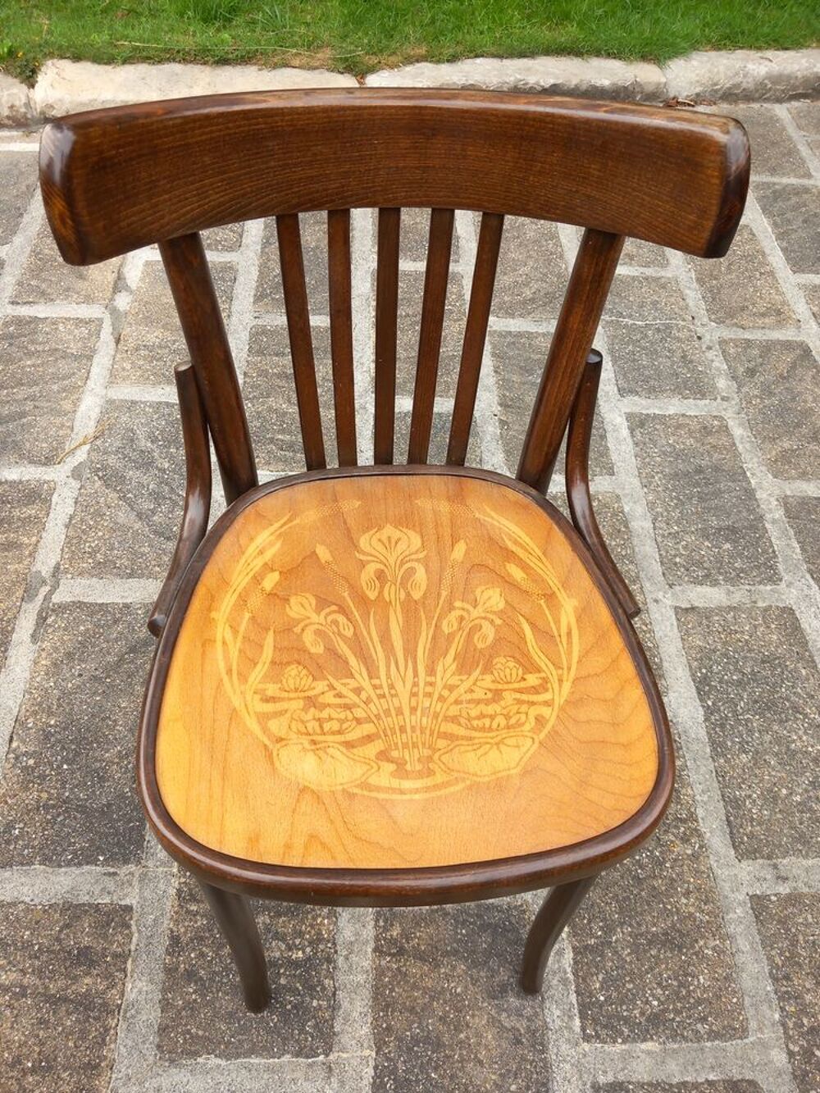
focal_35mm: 27
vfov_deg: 65.3
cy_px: 546
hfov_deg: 51.4
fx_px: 853
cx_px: 410
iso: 20
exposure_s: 1/123
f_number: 1.8
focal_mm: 4
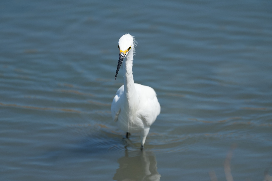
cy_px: 90
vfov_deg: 3.6
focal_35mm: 384
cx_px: 136
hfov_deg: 5.4
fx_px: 2901
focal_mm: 384
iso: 500
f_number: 6.3
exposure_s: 1/2000
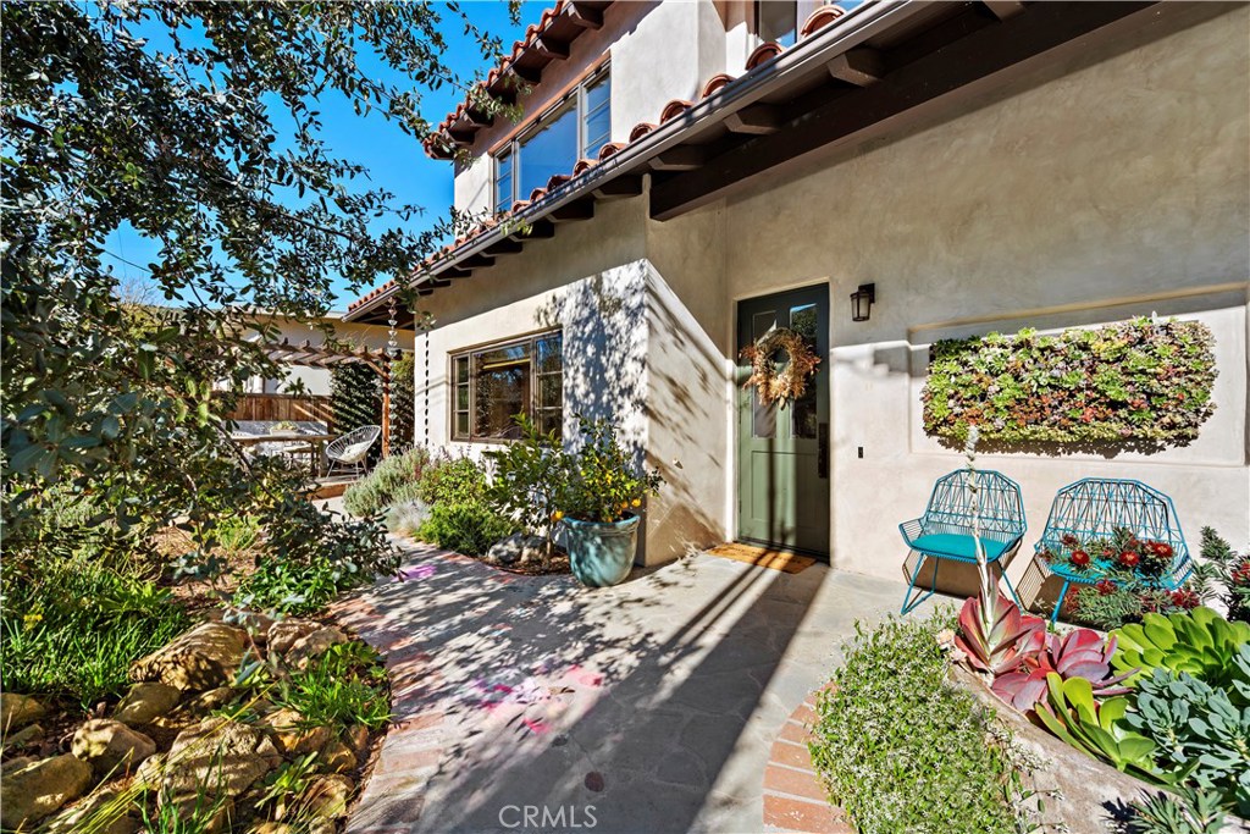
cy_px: 417
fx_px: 486
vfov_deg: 81.2
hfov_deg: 104.2
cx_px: 625
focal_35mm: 14
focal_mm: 14
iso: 200
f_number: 7.1
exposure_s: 1/125
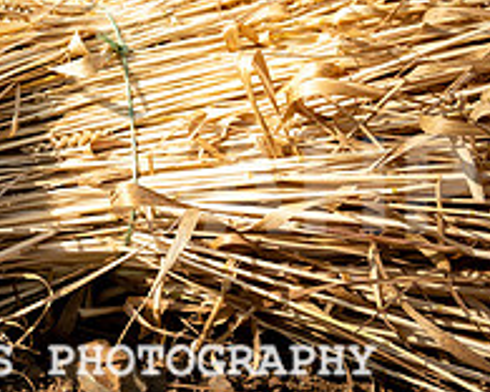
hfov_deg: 24.8
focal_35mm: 67
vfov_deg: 21.1
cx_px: -136
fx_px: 972
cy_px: -87
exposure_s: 1/1000
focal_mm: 24
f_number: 5.6
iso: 64
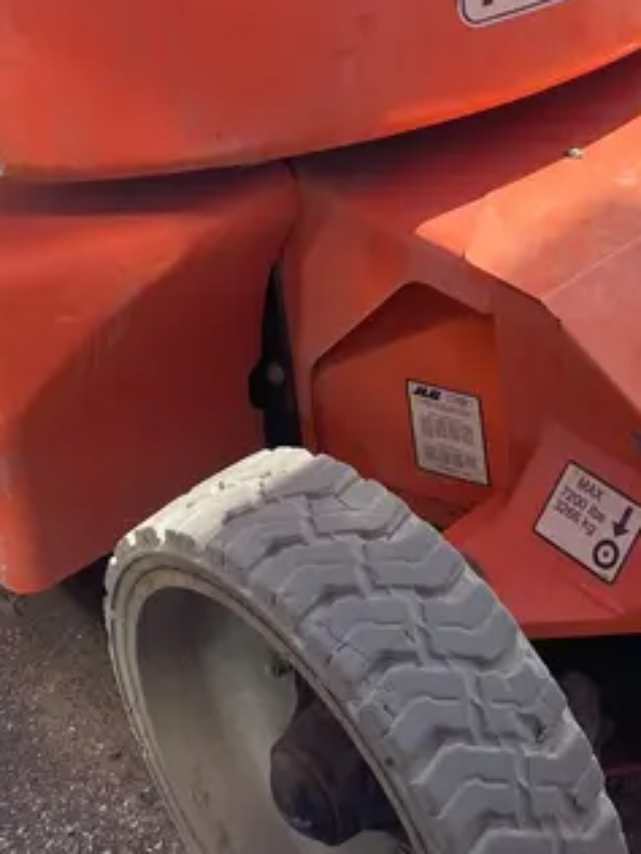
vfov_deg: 28.3
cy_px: 28
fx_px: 1605
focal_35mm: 65
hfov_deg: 22.6
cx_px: 371
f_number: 1.8
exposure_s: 1/695
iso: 20
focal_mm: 3.99
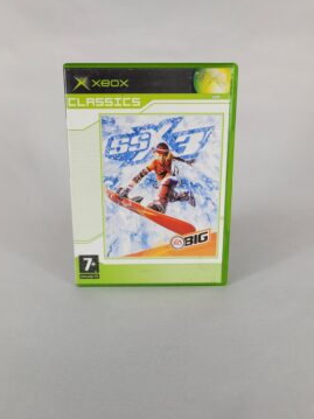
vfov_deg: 61.5
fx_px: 351
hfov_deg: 48.2
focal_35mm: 29
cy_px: 187
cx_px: 145
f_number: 1.8
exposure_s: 1/236
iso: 40
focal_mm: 5.4
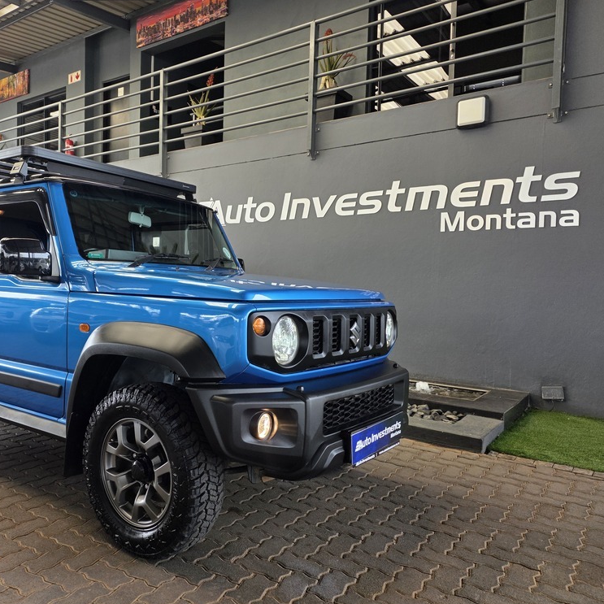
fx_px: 553
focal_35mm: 28
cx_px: 213
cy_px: 299
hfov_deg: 56.3
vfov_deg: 57.3
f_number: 1.7
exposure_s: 1/180
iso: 50
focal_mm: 6.25
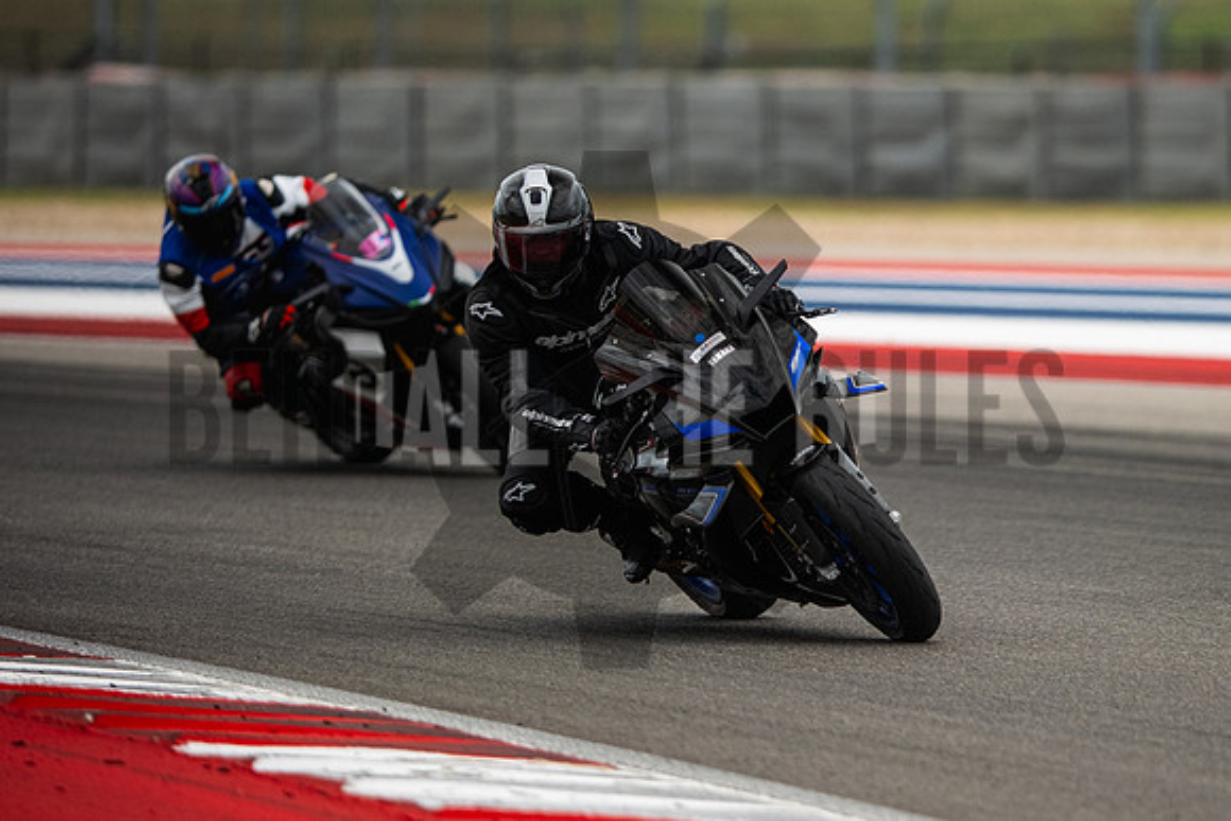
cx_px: 838
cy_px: 401
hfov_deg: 5.0
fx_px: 13972
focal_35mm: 409
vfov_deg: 3.4
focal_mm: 200
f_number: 2
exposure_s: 1/5000
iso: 400
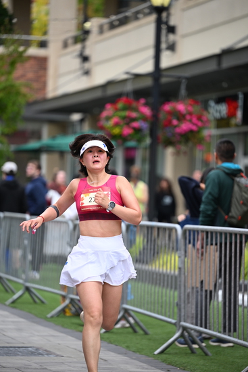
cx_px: 124
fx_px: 1652
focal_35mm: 160
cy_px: 186
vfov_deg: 12.8
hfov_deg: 8.6
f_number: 2.8
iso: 640
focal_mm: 160
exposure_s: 1/2000
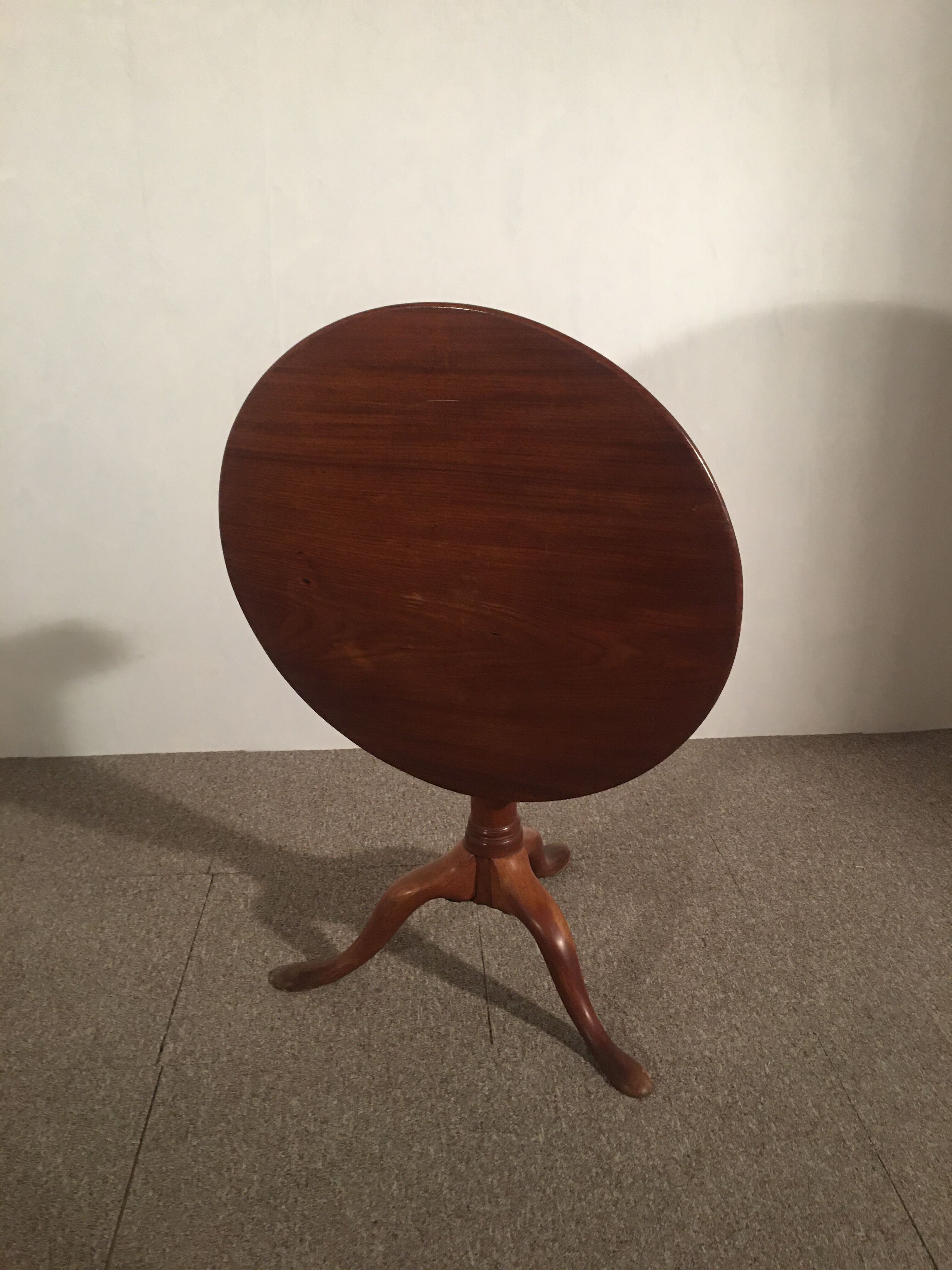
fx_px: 1063
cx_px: 476
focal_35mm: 29
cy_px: 635
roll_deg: -0.8
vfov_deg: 61.7
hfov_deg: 48.2
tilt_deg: -21.3
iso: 125
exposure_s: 1/17
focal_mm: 4.15
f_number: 2.2
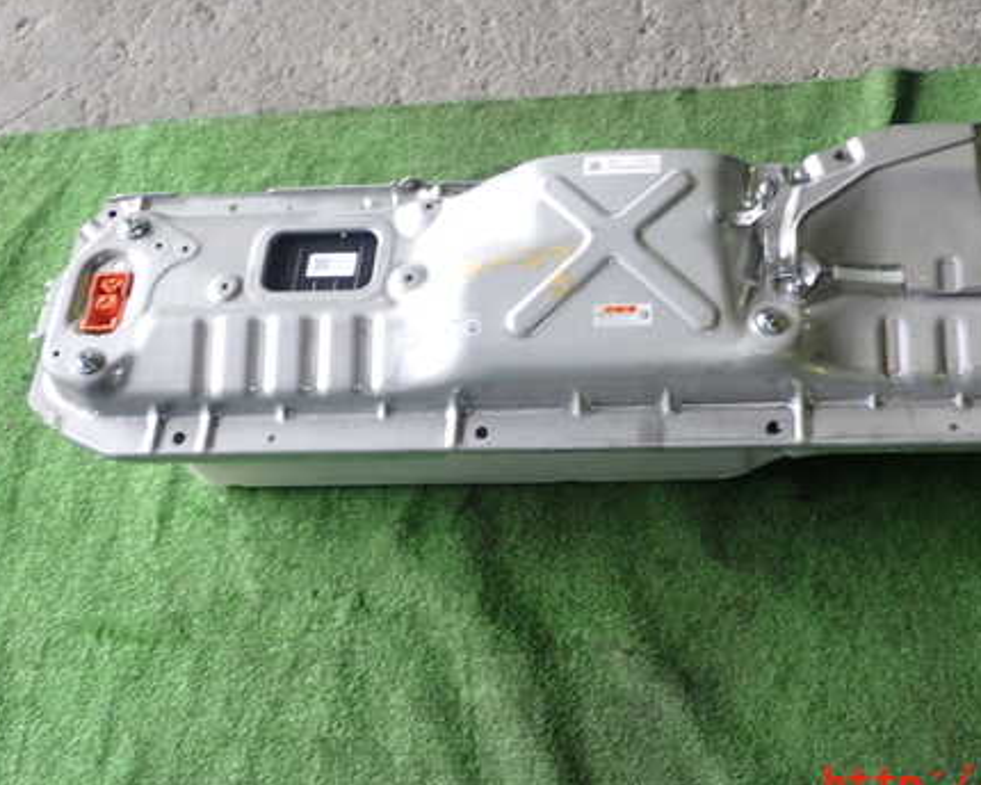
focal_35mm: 49
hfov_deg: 37.6
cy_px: 304
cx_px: 655
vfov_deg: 30.7
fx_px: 1423
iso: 200
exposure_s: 1/40
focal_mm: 6.37
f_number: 2.5
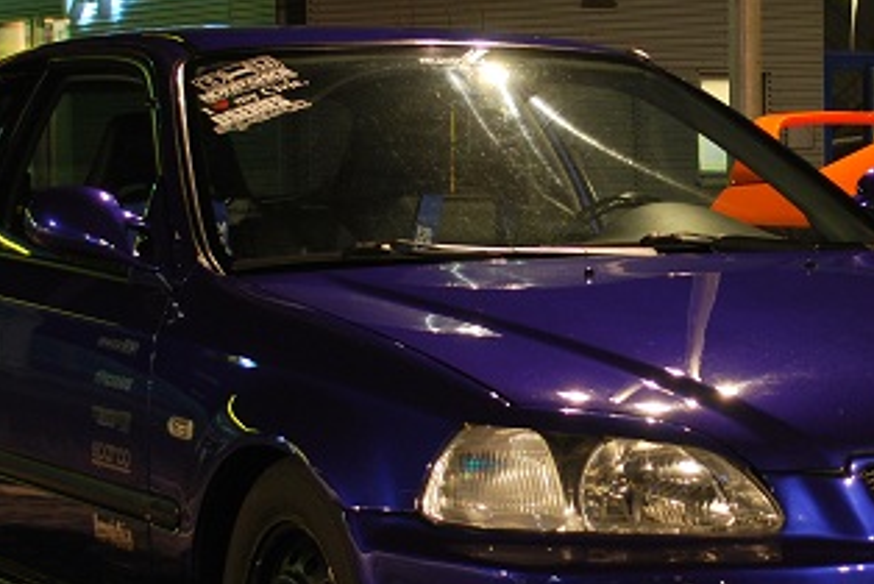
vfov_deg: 12.8
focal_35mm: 107
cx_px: 729
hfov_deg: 18.9
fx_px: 2600
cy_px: 271
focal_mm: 28
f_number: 4.5
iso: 200
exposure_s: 1/1.6
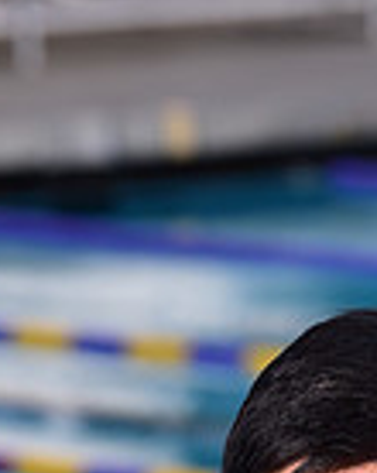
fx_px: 8541
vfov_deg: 3.2
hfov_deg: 2.5
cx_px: 423
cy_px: 898
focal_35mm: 611
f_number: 6.3
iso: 80
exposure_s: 1/250
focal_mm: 155
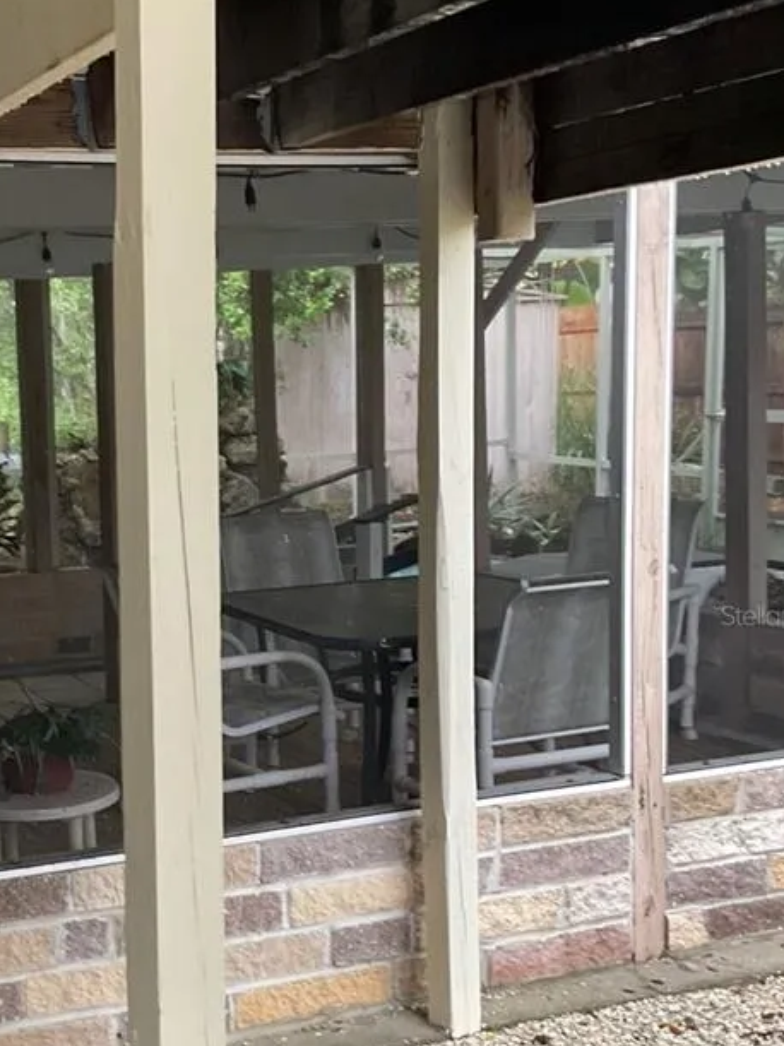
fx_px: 1722
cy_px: 615
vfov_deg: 33.7
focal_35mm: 57
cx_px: 72
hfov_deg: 24.9
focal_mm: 3
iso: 80
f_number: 1.8
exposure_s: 1/60
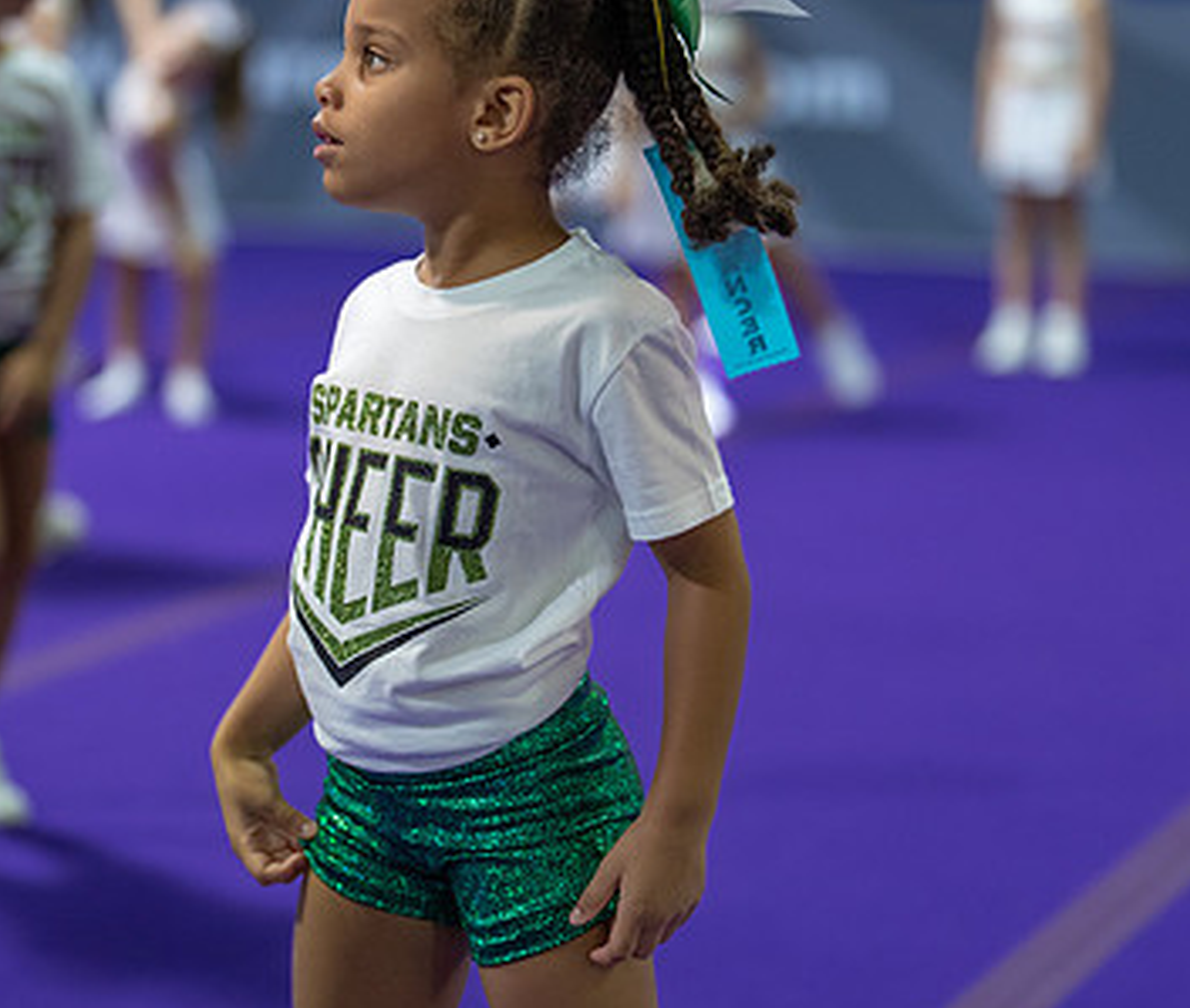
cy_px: 420
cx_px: 654
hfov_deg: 16.8
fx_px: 4037
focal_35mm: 112
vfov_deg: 14.2
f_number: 1.2
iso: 500
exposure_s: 1/320
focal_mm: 50
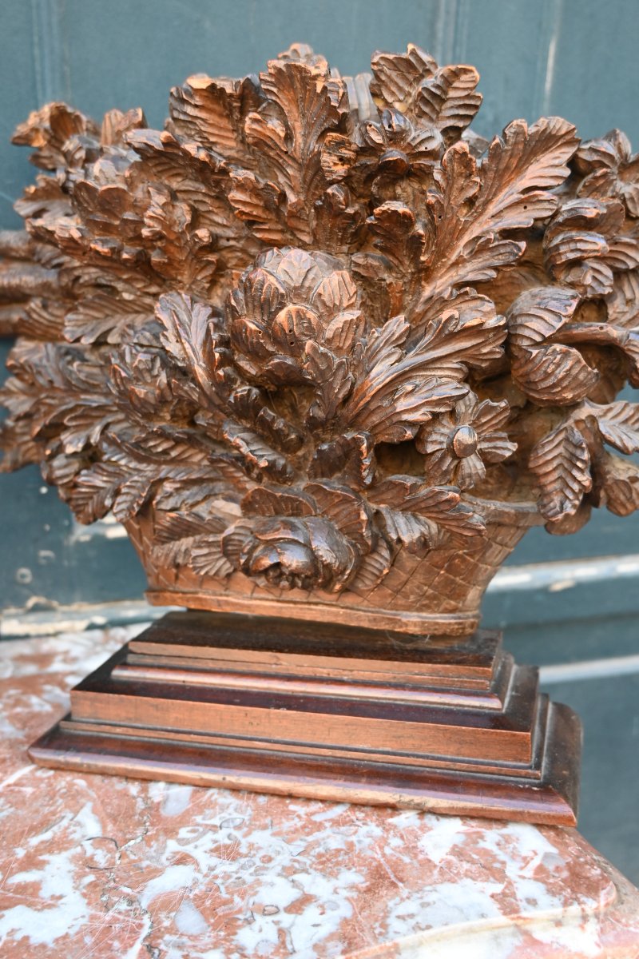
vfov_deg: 52.2
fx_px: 978
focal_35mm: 37
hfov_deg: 36.2
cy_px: 480
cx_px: 320
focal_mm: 24.5
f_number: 3.8
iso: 400
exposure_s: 1/125
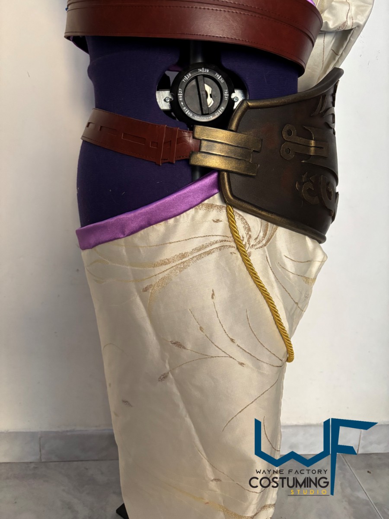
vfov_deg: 67.3
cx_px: 194
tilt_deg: -13.9
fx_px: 390
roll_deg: -2.8
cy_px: 260
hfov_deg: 53.1
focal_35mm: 26
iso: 500
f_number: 1.6
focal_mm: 5.96
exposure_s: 1/43
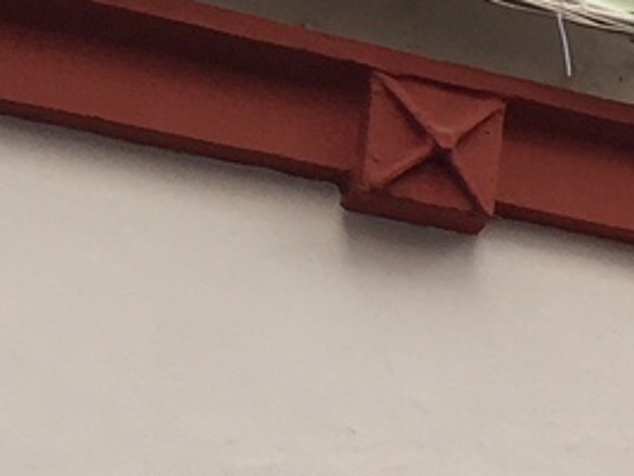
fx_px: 3225
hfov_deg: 9.6
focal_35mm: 176
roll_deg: +1.4
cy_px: 591
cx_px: 1662
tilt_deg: +12.6
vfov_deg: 8.3
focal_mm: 4.15
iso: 32
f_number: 2.2
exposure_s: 1/542
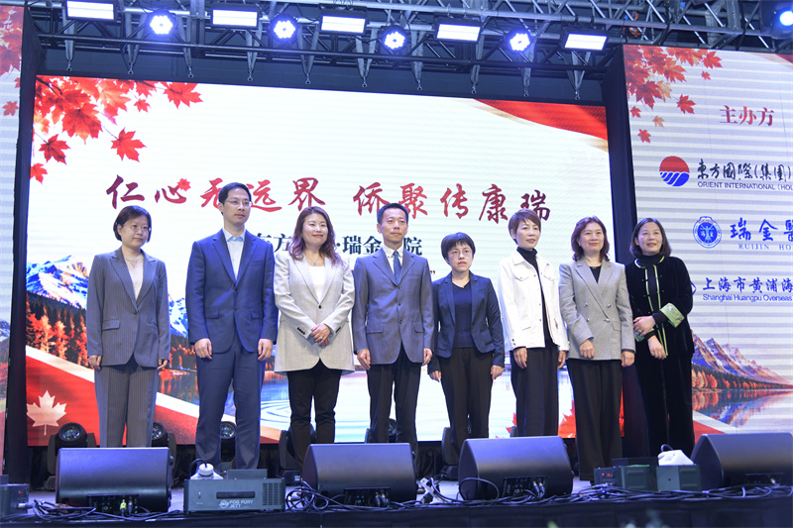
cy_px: 264
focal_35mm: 44
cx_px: 396
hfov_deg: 44.5
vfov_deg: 30.5
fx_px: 969
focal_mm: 44
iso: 1250
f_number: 4
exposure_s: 1/160
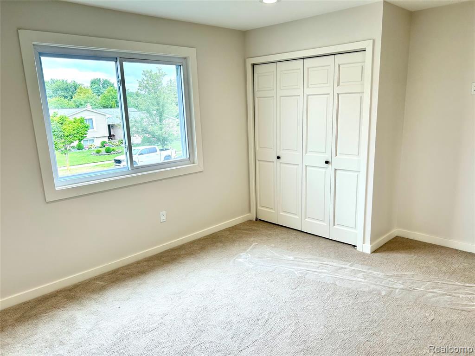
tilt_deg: -12.8
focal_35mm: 26
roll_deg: +2.9
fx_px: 357
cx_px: 238
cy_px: 178
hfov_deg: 67.3
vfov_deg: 53.1
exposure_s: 1/133
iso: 40
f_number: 1.5
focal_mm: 5.7
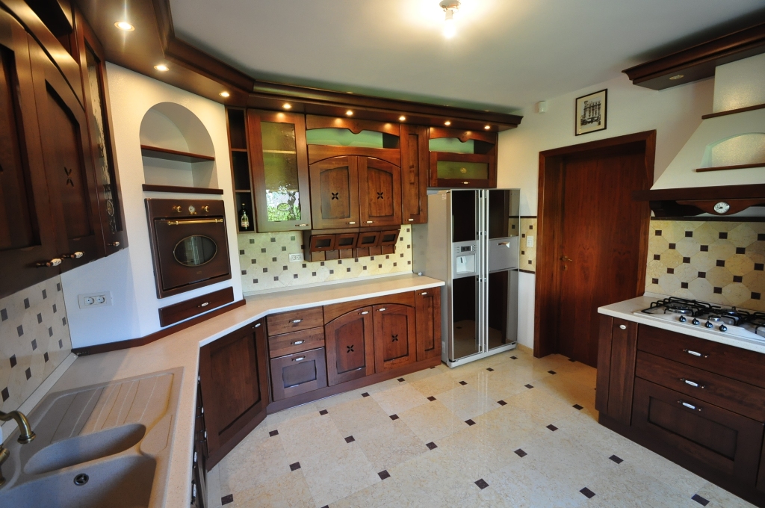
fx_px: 318
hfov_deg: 100.5
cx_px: 382
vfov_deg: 77.2
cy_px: 254
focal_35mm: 15
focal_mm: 10
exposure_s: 1/25
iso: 800
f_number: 7.1
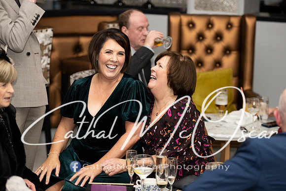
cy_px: 96
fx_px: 969
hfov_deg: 16.8
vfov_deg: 11.2
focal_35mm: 122
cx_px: 143
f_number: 2.8
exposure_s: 1/160
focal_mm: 122
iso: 200
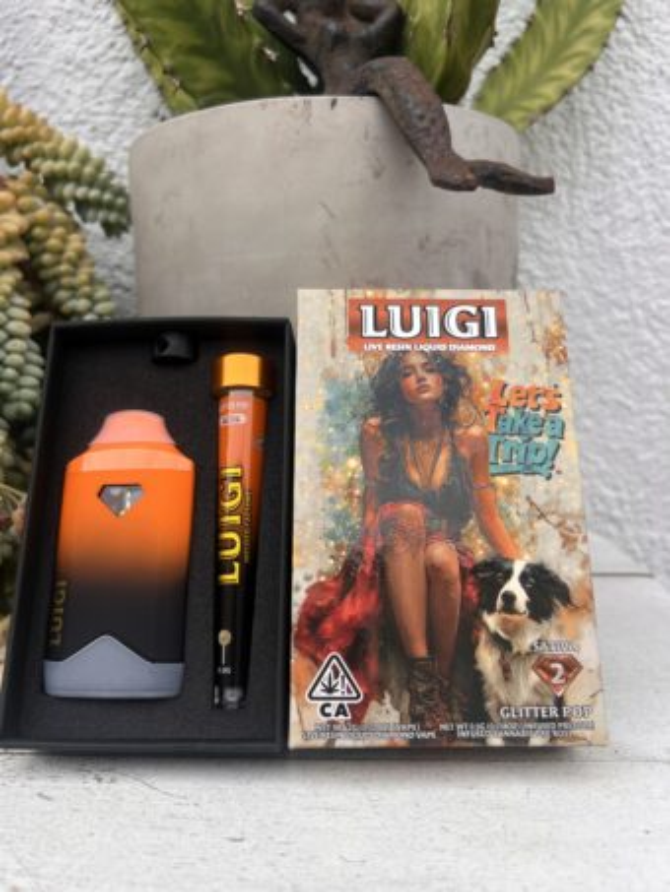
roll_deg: +2.0
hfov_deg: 53.1
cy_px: 446
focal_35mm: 26
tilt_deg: -10.6
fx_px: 671
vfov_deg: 67.3
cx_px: 335
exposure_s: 1/1344
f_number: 1.5
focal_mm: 5.7
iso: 50
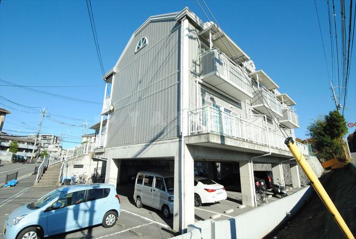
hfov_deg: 92.3
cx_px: 178
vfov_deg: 69.9
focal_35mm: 17
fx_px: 171
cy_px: 120
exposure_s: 1/640
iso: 800
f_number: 13
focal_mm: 11.5
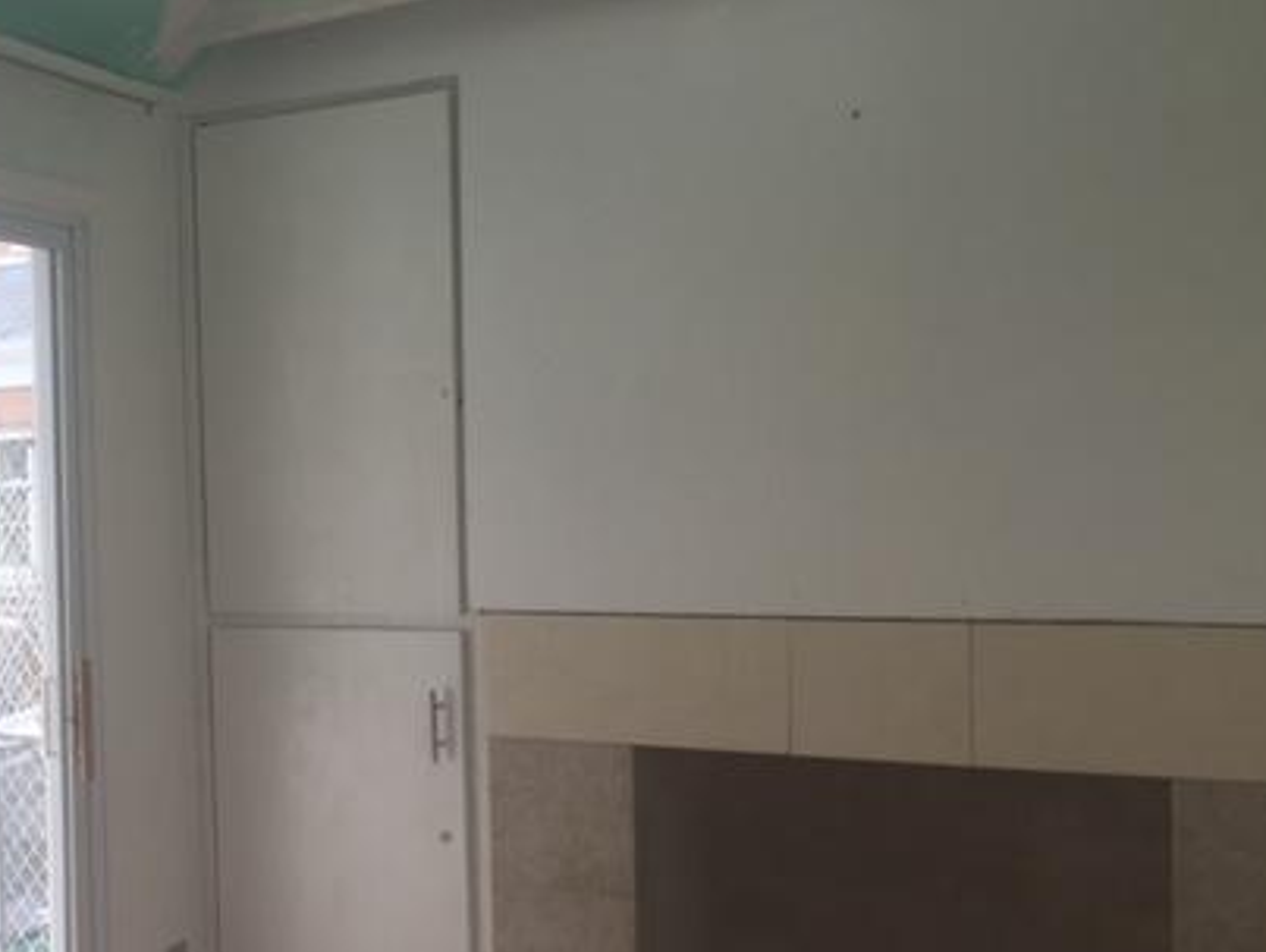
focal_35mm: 46
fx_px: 1684
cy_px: 550
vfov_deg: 31.5
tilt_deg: -2.2
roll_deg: +0.6
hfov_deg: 40.0
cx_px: 308
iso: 32
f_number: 2.2
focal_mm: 4.15
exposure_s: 1/172
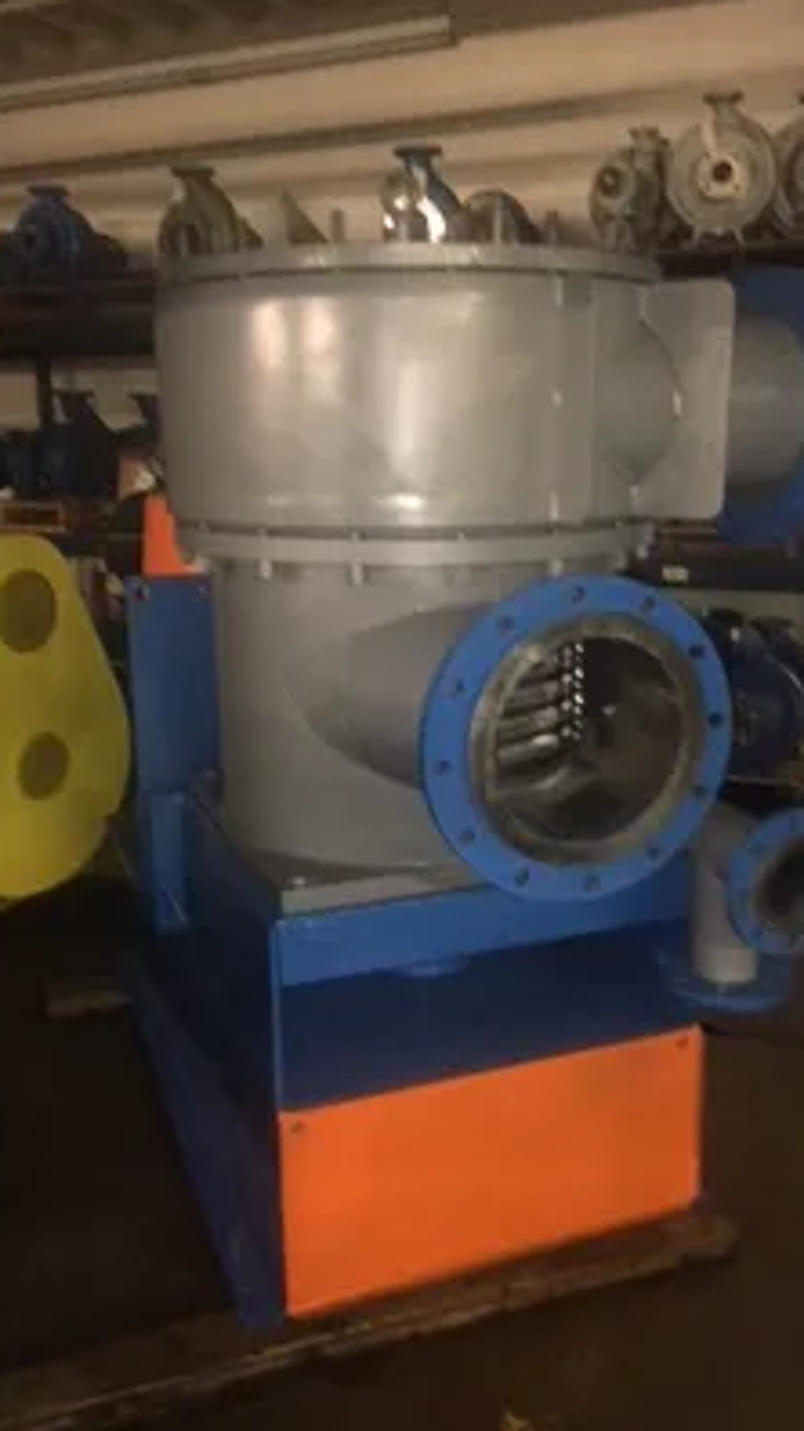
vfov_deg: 61.0
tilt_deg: -12.8
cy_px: 717
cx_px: 435
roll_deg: -0.2
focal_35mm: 32
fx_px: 1214
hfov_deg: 36.6
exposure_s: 1/16
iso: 320
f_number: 2.2
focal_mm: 4.15
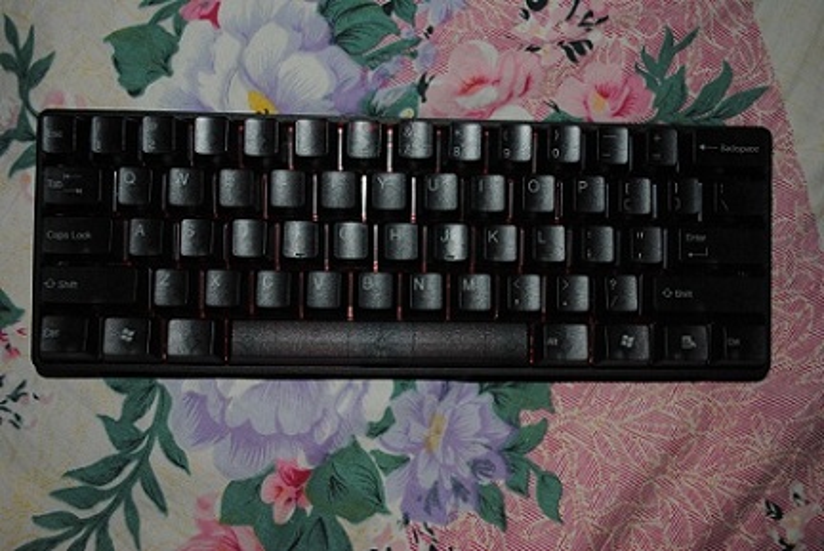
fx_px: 825
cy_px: 276
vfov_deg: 37.0
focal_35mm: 36
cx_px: 412
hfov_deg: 53.1
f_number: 4
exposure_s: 1/60
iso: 200
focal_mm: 24
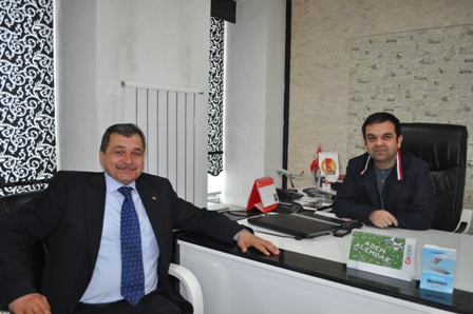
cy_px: 157
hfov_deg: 57.3
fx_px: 433
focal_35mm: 33
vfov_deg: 39.9
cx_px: 236
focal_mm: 22
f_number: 3.8
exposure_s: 1/60
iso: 800
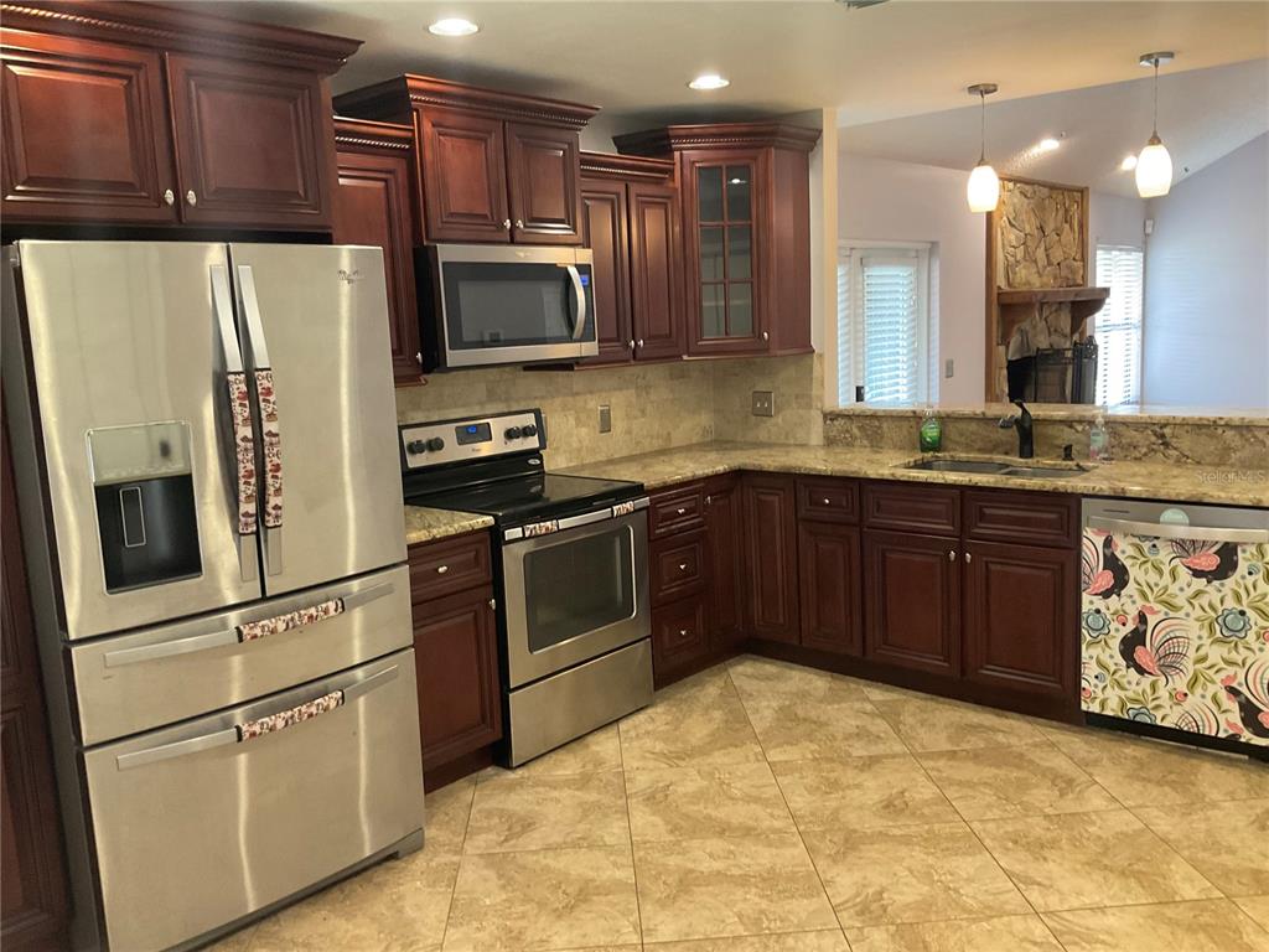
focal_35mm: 29
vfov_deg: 48.2
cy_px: 476
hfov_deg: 61.7
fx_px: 1063
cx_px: 634
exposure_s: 1/40
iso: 200
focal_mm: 3
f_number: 1.8
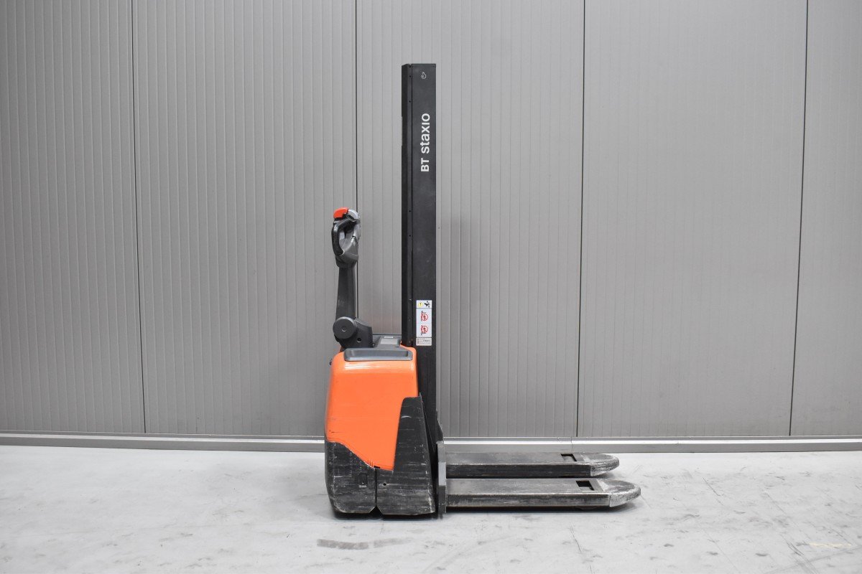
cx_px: 431
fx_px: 754
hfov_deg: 59.5
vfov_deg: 41.7
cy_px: 287
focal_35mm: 32
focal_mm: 21
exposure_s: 1/30
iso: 1600
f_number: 5
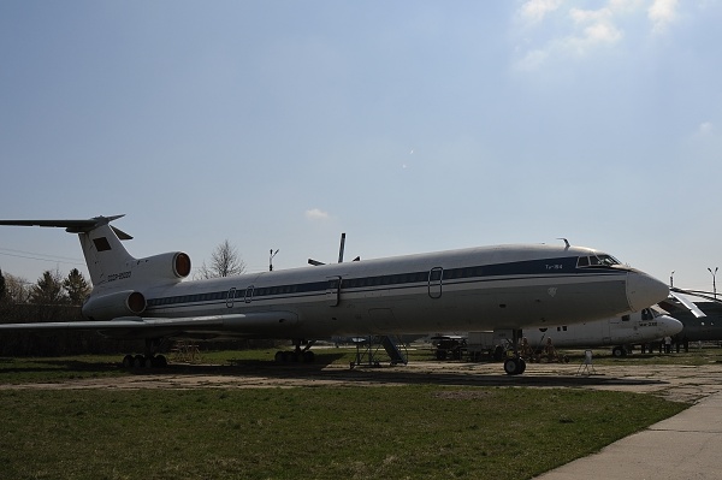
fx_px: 721
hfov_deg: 53.2
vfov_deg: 36.8
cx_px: 361
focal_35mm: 36
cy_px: 240
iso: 200
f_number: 6.3
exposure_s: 1/2500
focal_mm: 24
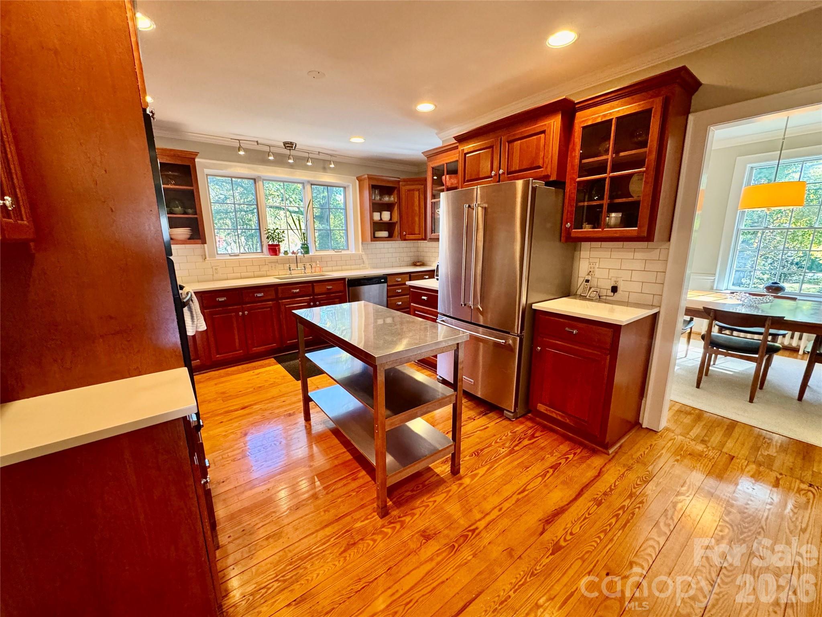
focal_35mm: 14
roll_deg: +1.0
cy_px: 308
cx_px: 411
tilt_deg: -12.2
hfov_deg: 102.1
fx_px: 332
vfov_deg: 85.7
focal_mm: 2.22
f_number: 2.2
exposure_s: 1/60
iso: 400
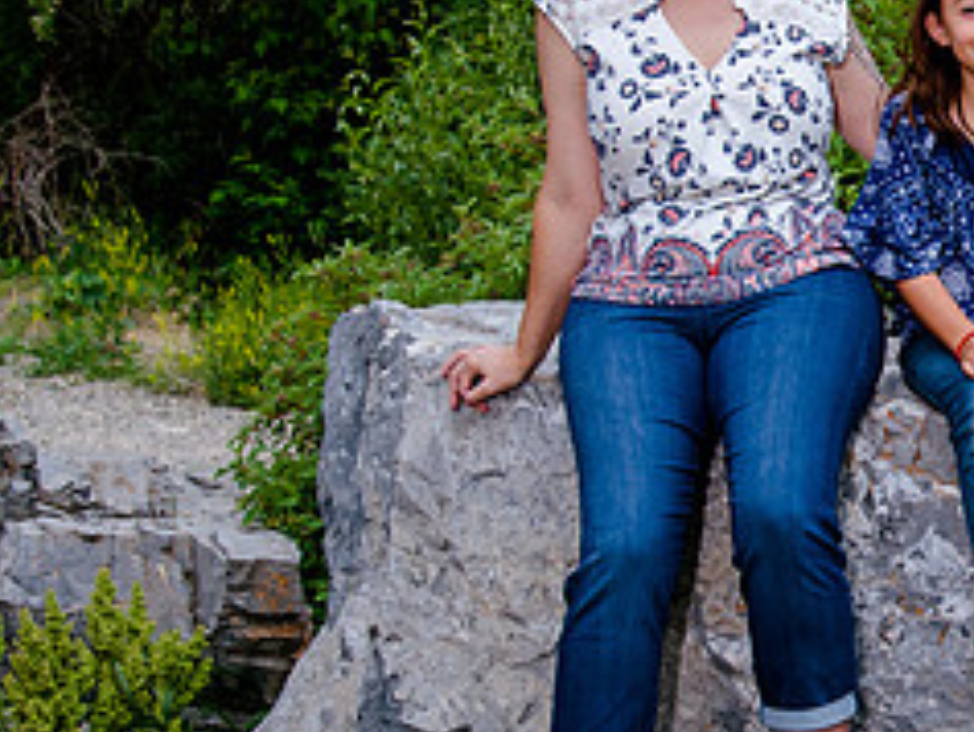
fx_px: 2984
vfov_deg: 14.0
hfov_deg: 17.8
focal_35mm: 106
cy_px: 366
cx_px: 1107
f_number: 5
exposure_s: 1/250
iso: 400
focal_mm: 34
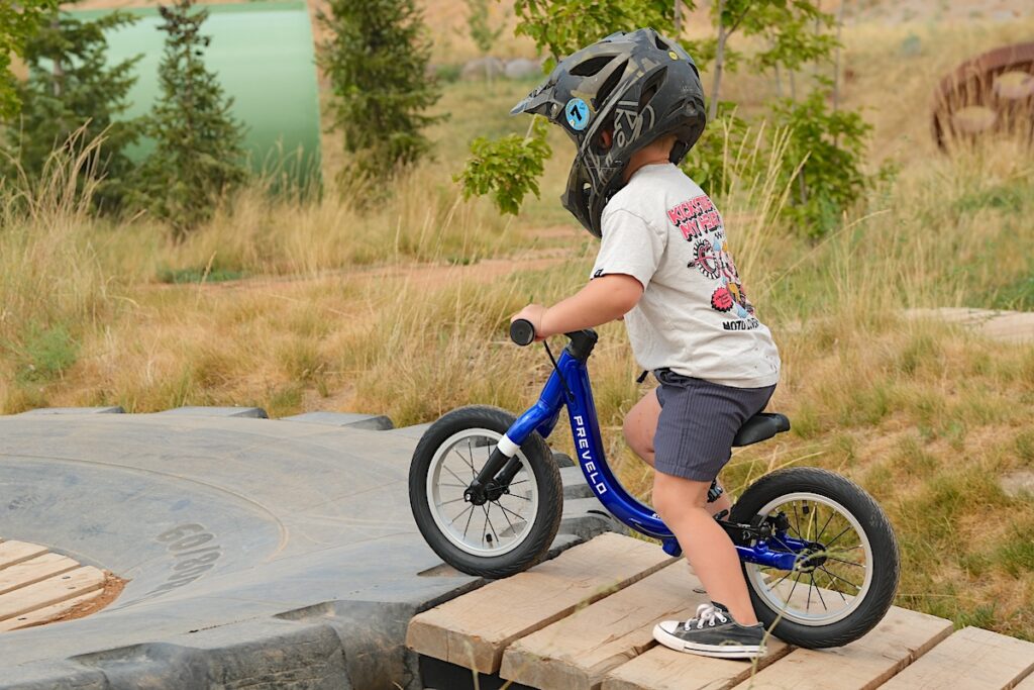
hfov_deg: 27.0
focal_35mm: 75
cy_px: 345
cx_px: 517
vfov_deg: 18.2
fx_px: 2154
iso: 125
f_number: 5
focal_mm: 50
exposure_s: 1/250
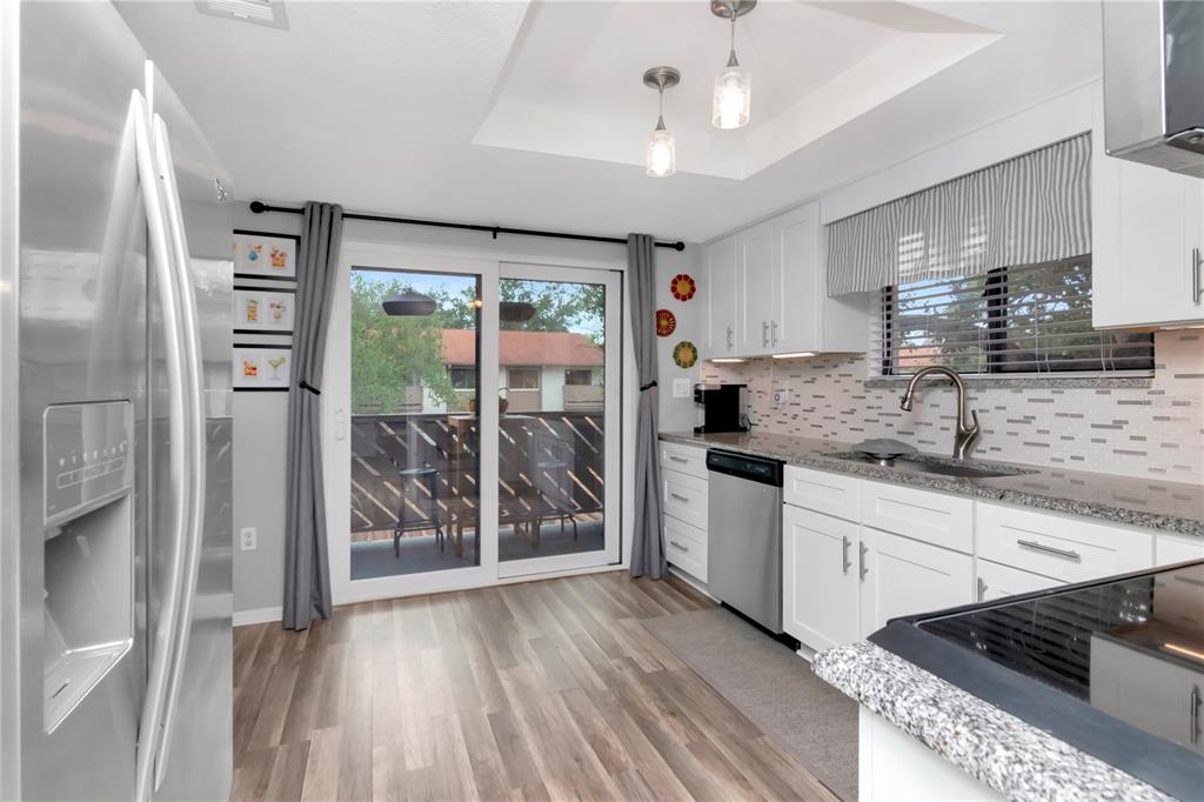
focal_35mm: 16
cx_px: 602
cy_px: 401
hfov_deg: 95.0
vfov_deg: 72.0
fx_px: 552
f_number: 10
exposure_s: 1/160
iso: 800
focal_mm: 11
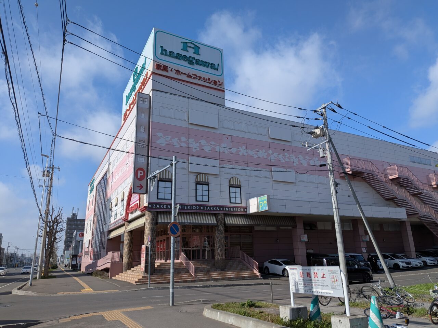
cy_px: 164
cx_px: 219
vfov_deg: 56.8
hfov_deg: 71.6
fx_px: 304
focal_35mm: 24
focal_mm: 4.53
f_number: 1.7
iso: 27
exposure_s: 1/2381
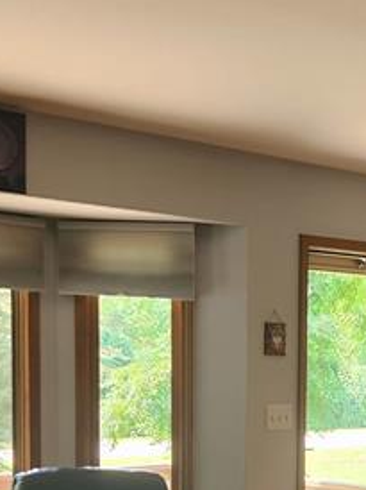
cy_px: 456
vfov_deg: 22.2
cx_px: 416
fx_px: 1214
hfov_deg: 16.6
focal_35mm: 86
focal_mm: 5.4
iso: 200
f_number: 1.8
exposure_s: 1/180
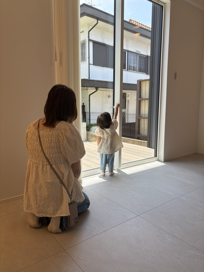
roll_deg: -0.6
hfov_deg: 53.1
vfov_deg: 67.3
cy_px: 136
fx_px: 204
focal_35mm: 26
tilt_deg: -7.8
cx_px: 102
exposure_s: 1/448
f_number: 1.6
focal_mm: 5.96
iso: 50
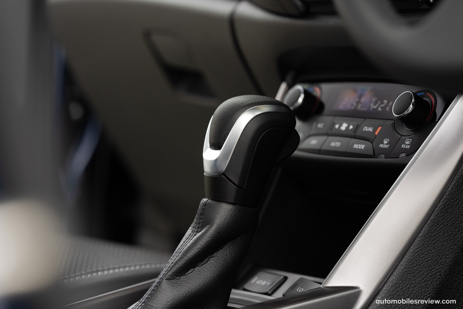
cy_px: 154
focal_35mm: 135
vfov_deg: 10.2
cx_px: 232
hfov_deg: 15.2
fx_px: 1736
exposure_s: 1/80
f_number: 4.5
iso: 1600
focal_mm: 135
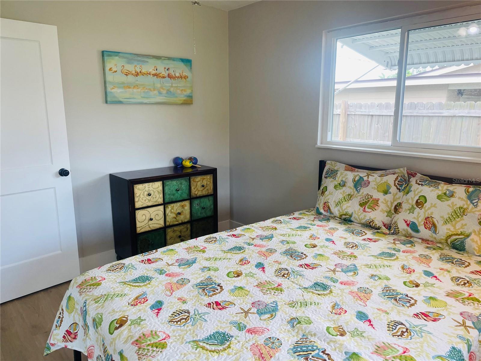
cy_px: 180
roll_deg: -0.3
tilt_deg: -12.0
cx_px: 240
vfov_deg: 53.1
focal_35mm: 26
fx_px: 361
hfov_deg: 67.3
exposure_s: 1/120
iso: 100
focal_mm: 4.2
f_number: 1.6
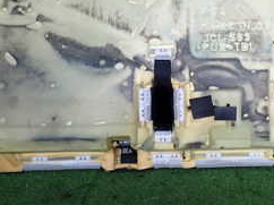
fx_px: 490
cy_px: 79
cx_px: 212
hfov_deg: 30.6
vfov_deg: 23.6
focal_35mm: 62
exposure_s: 1/200
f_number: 2.8
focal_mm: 4.5
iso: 100
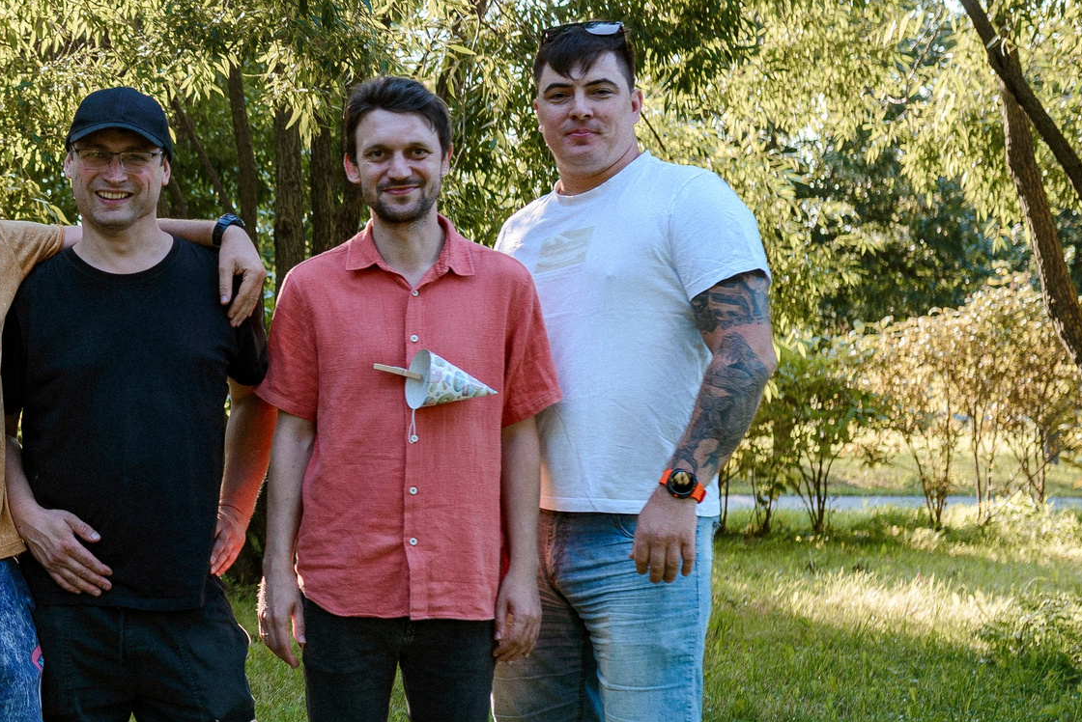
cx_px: -56
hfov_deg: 24.0
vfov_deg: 17.1
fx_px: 2406
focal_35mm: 80
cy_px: 389
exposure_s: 1/400
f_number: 3.5
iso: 100
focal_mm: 35
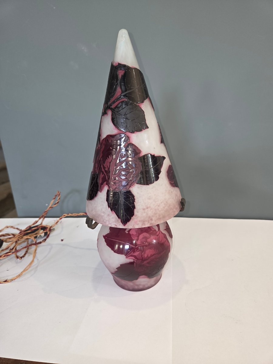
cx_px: 136
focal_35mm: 23
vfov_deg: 73.9
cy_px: 182
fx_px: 242
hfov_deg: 58.9
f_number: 1.8
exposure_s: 1/60
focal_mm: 5.4
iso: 250
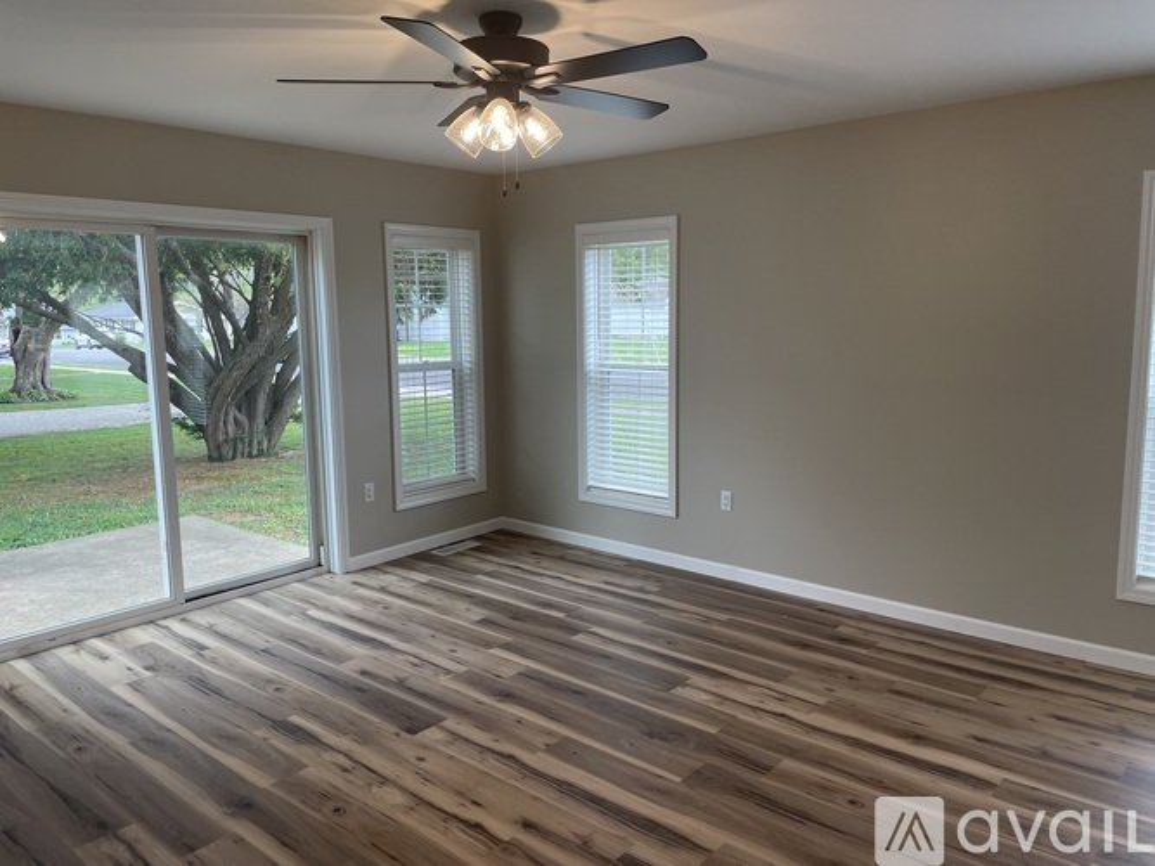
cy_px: 433
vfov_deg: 53.0
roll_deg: +1.6
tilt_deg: -7.1
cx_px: 578
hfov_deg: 67.3
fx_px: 867
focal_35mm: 26
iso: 50
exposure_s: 1/120
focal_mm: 4.2
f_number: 1.6
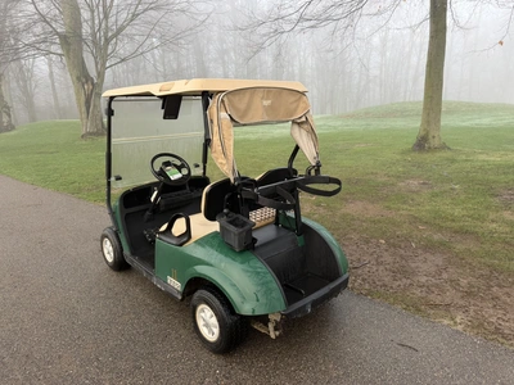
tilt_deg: -11.3
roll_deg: -1.4
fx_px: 356
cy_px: 192
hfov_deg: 71.6
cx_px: 257
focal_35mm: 24
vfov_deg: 56.8
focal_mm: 6.76
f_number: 1.78
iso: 80
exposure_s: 1/121
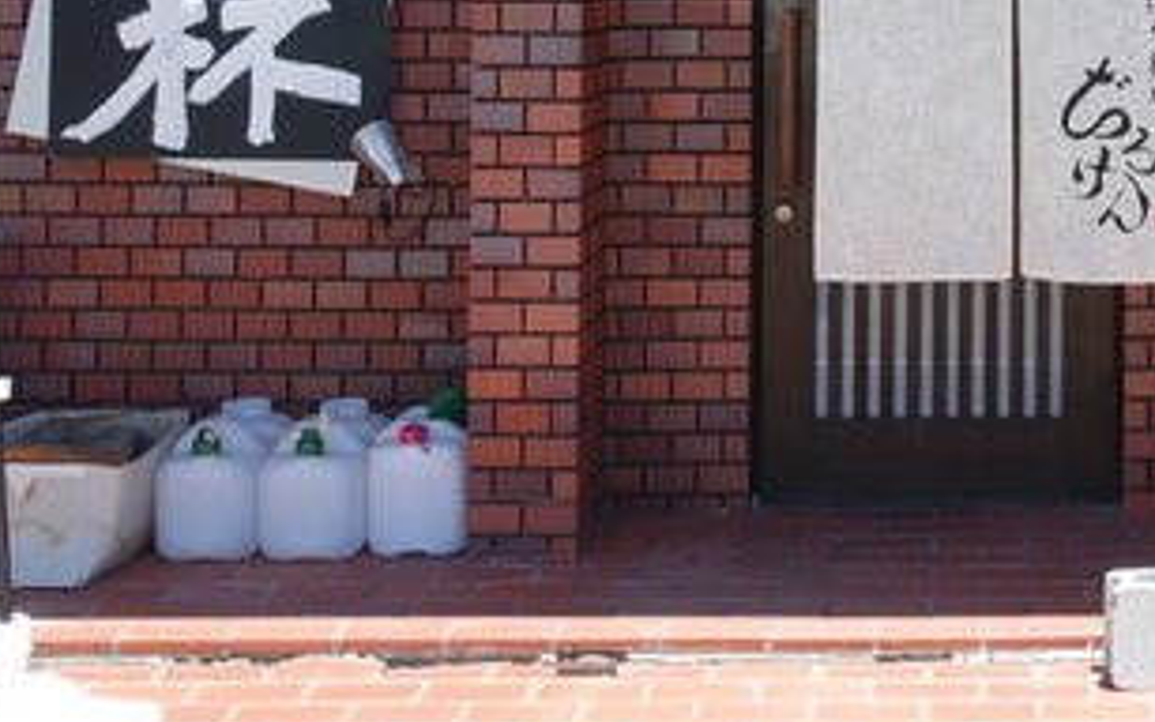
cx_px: 1052
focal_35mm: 65
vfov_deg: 19.2
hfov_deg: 30.1
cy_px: -64
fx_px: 2046
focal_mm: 8.8
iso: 125
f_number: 5.6
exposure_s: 1/250
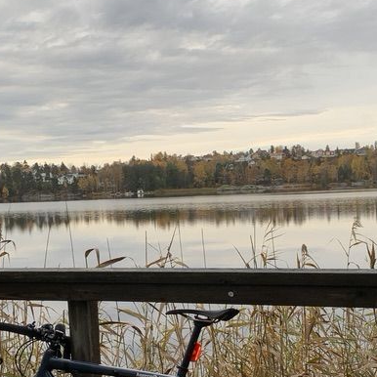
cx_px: 192
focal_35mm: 61
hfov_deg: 28.2
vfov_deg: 27.9
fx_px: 752
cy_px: 267
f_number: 1.8
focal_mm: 4.25
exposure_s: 1/162
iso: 25
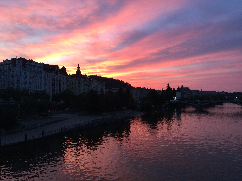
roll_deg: -0.8
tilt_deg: +2.8
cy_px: 90
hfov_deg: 61.7
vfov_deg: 48.2
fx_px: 203
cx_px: 121
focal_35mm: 29
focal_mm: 4.15
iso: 40
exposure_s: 1/33
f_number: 2.2
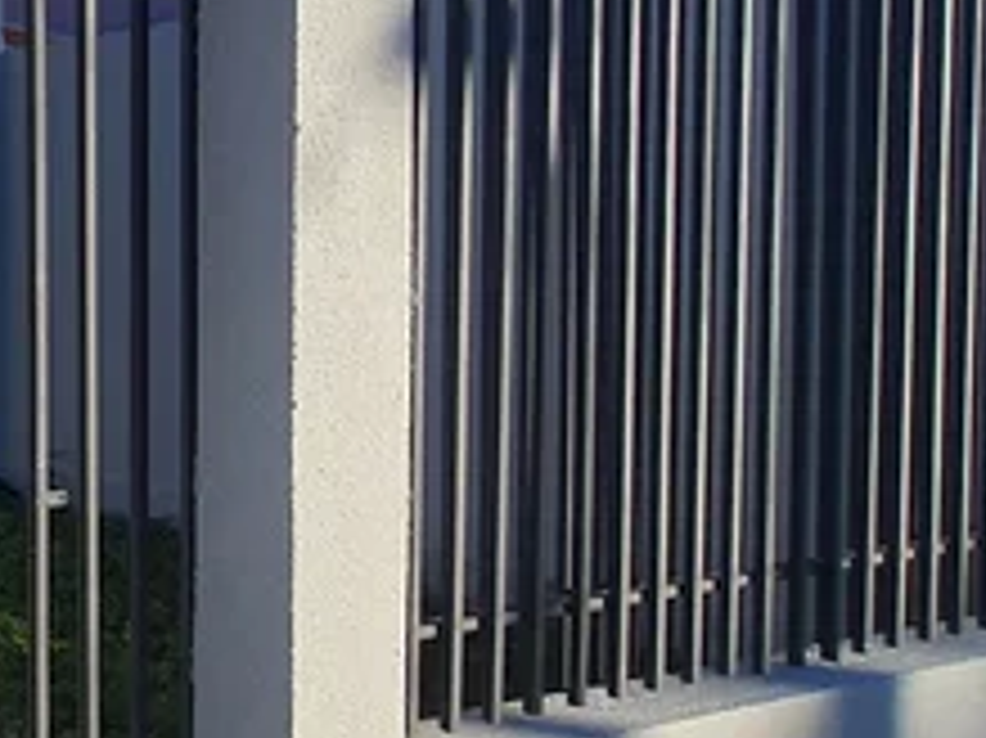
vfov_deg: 29.6
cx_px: -540
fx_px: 1395
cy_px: 331
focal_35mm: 49
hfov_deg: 26.4
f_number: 2.2
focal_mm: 1.74
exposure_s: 1/1002
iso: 50
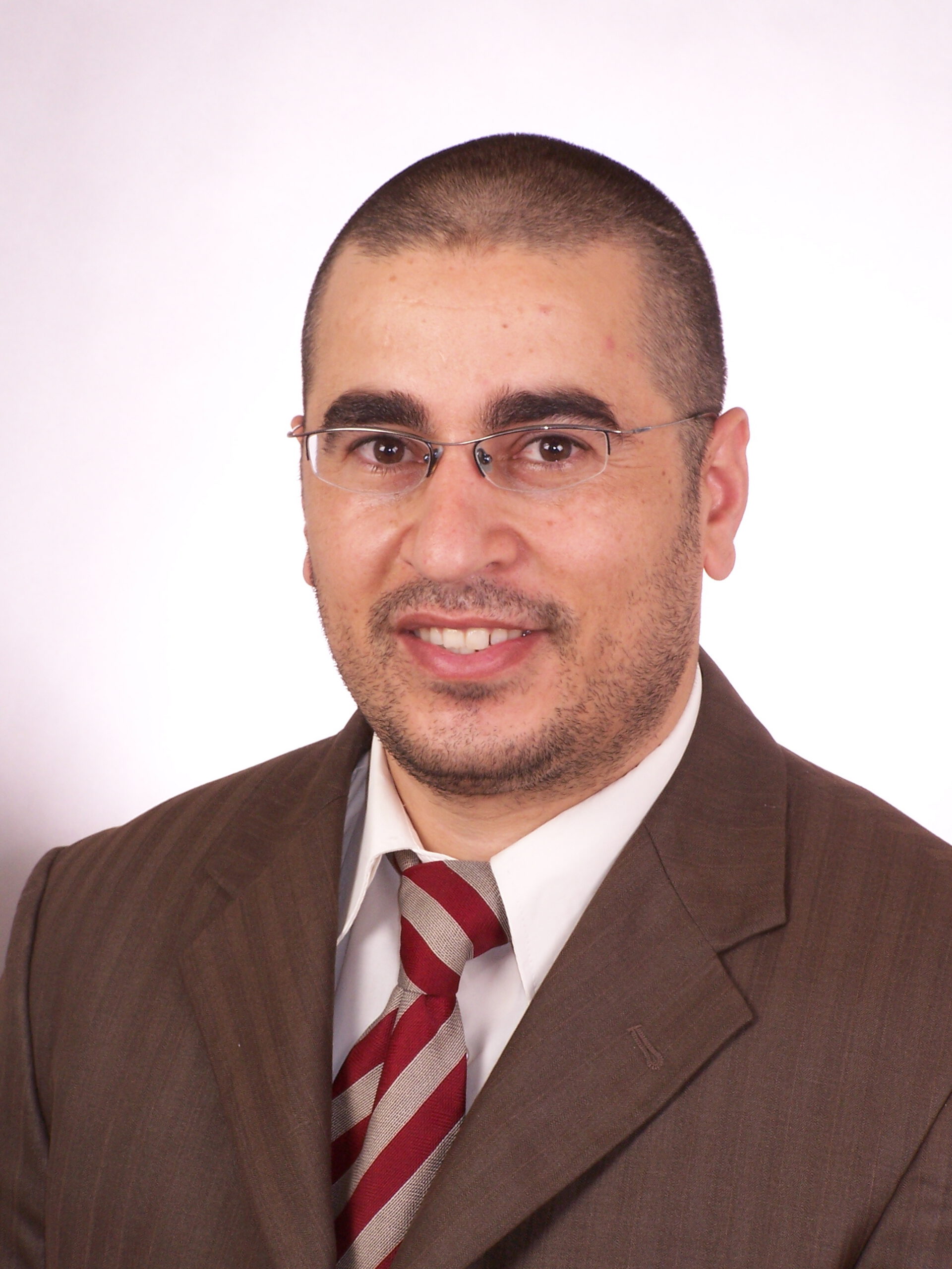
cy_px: 634
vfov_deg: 14.2
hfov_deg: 10.7
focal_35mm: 139
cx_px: 476
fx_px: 5097
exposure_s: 1/100
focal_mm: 23.1
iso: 100
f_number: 5.6
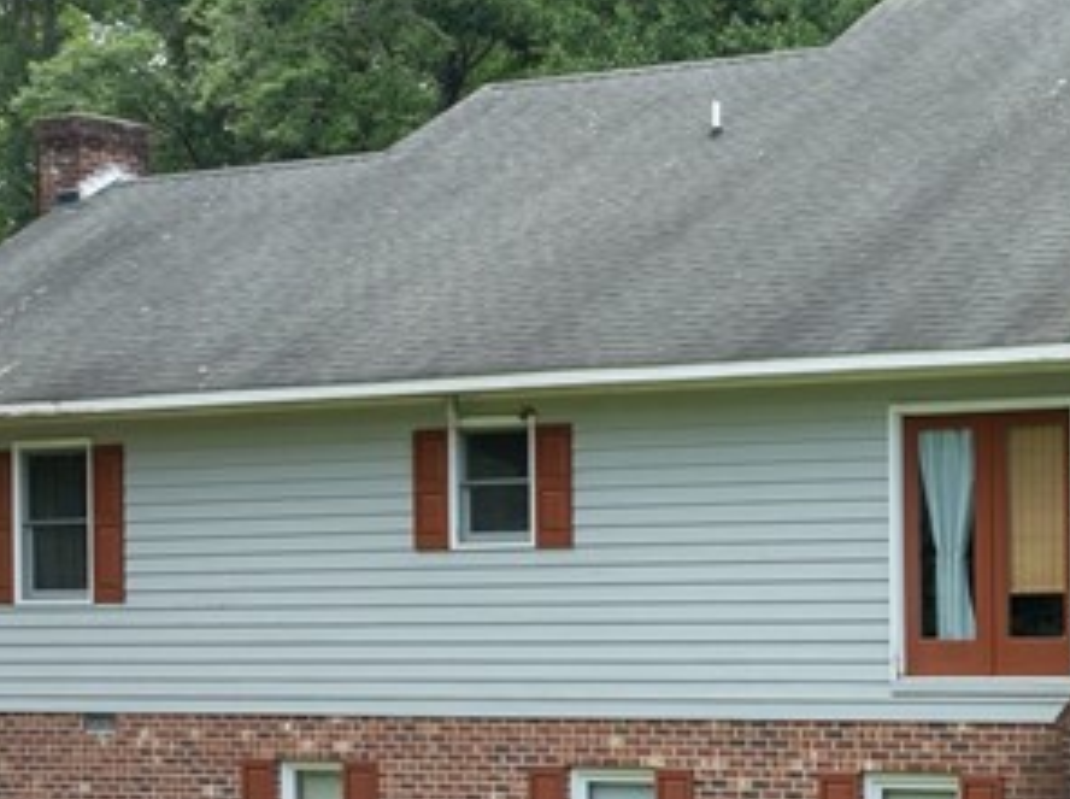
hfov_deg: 21.3
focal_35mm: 83
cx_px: 1410
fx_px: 2561
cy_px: 853
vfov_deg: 17.2
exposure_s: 1/240
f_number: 4
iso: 100
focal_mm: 12.29
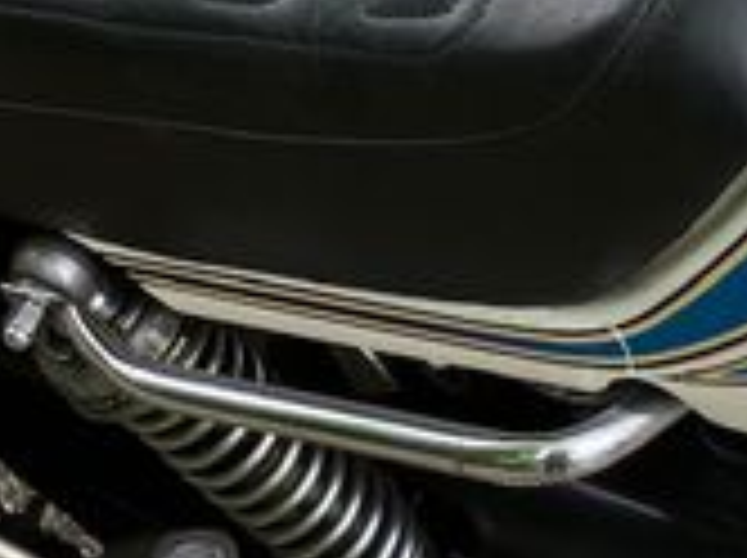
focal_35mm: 108
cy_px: 90
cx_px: 392
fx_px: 2327
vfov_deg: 13.6
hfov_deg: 18.2
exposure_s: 1/271
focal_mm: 3.99
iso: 32
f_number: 1.8
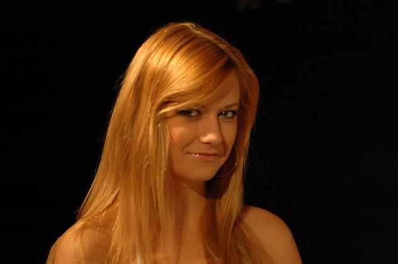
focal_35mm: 112
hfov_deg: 18.2
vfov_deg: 12.2
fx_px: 1242
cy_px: 132
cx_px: 199
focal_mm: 75
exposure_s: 1/160
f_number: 2.8
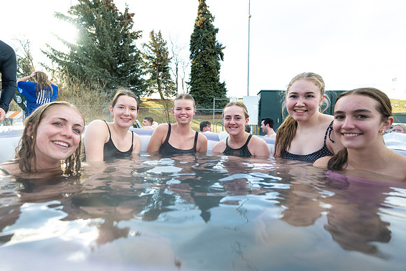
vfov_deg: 65.8
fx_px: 209
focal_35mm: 19
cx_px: 191
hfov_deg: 88.2
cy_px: 144
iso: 250
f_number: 4
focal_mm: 17.5
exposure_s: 1/800
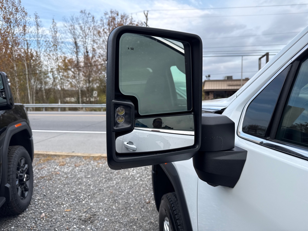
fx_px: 214
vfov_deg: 56.8
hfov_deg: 71.6
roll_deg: +0.2
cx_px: 154
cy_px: 116
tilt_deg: -5.0
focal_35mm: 24
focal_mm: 6.76
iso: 80
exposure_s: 1/1522
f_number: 1.78
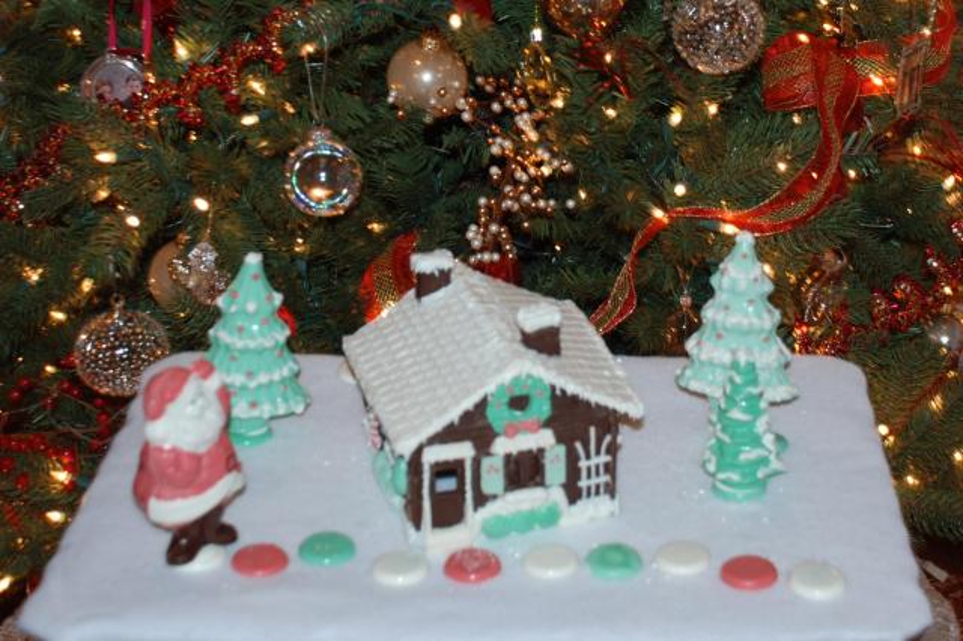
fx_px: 1283
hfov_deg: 41.1
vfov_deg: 28.0
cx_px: 482
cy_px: 320
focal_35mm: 48
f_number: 4.2
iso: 100
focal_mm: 32
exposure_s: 1/8
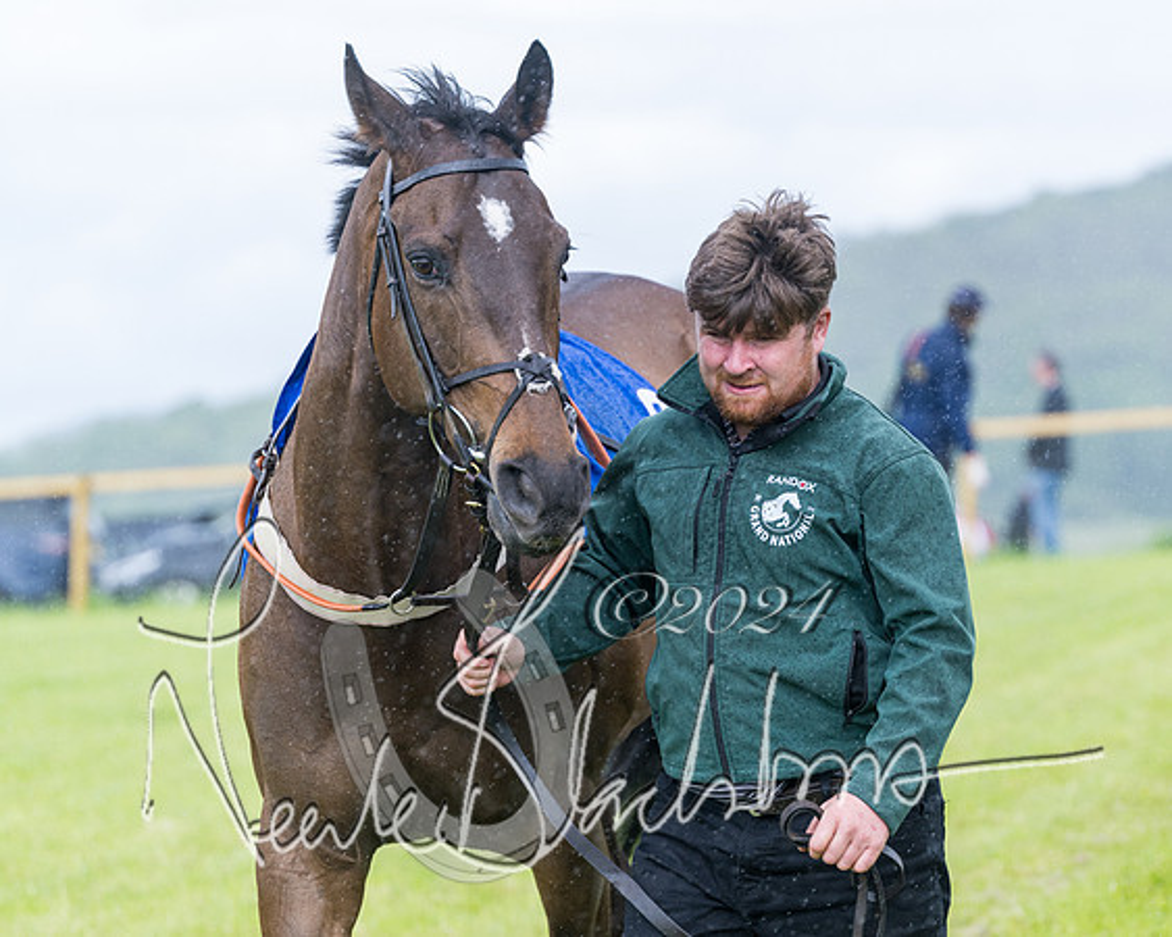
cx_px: 715
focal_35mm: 171
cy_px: 440
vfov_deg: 9.0
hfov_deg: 11.3
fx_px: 5922
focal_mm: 140
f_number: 4
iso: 400
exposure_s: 1/1250
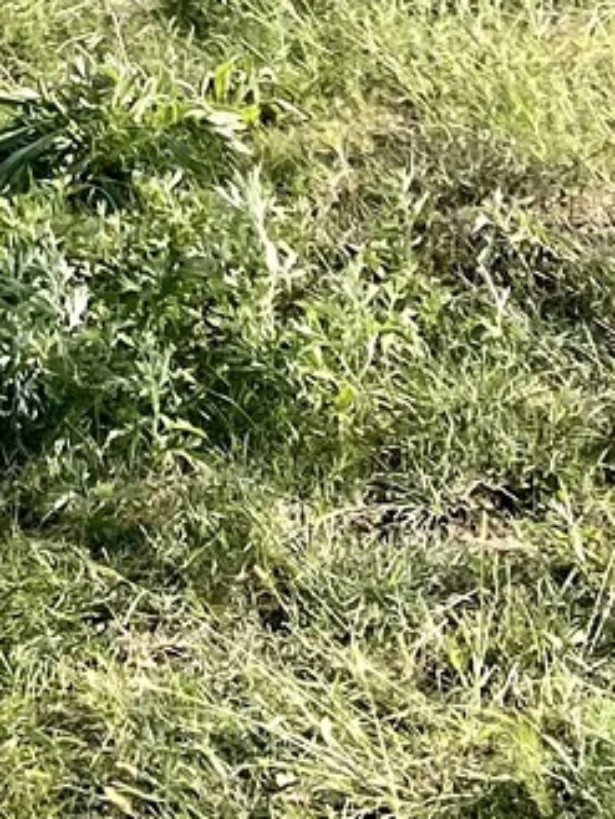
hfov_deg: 8.9
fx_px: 3740
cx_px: -545
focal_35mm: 158
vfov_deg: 11.4
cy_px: -779
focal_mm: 5.1
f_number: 1.6
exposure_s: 1/3344
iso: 32
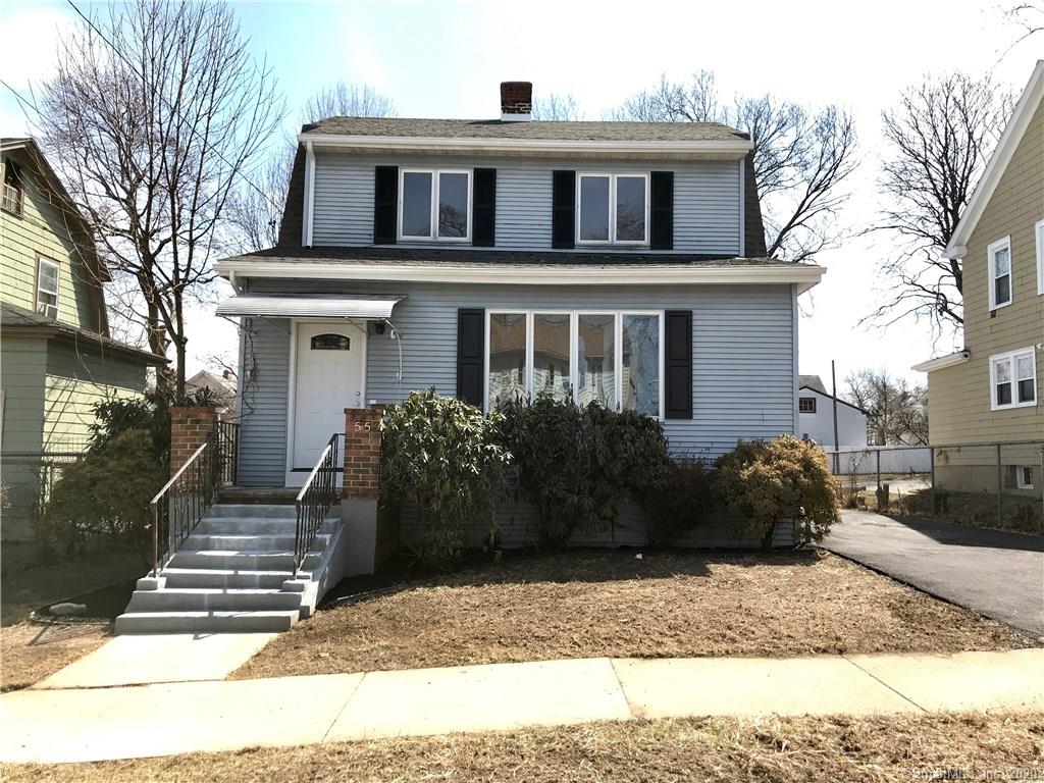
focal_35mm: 28
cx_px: 522
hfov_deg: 63.4
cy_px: 392
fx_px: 844
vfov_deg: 49.7
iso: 20
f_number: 1.8
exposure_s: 1/1018
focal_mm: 3.99
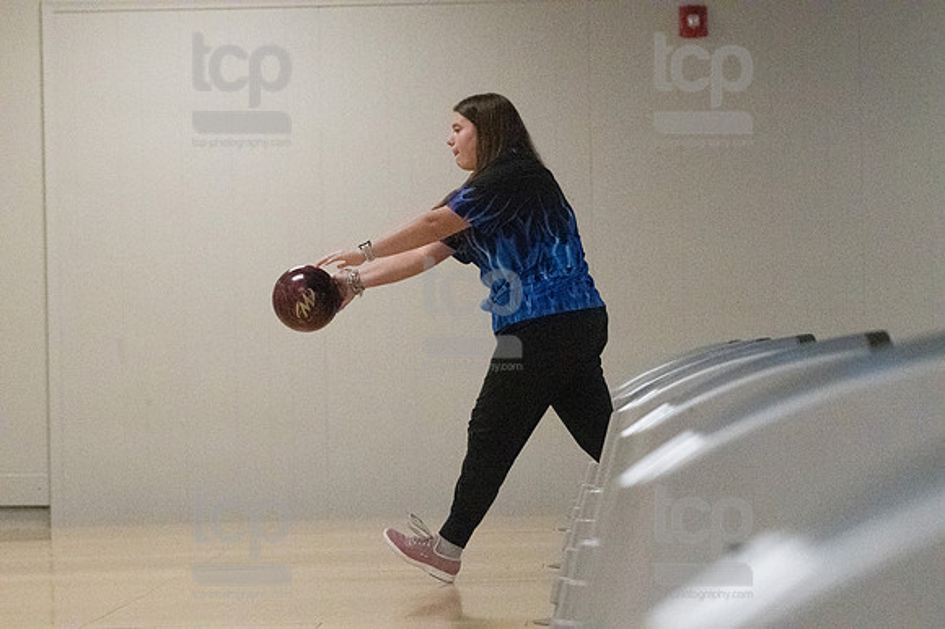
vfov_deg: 7.5
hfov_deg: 11.2
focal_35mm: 183
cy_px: 314
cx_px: 472
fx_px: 4801
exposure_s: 1/1250
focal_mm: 122
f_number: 4
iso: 10000
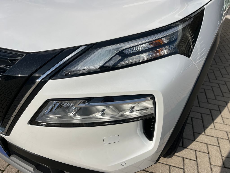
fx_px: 173
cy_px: 86
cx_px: 115
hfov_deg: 67.3
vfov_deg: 53.1
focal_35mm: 26
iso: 50
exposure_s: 1/7353
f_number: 1.6
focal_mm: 5.1
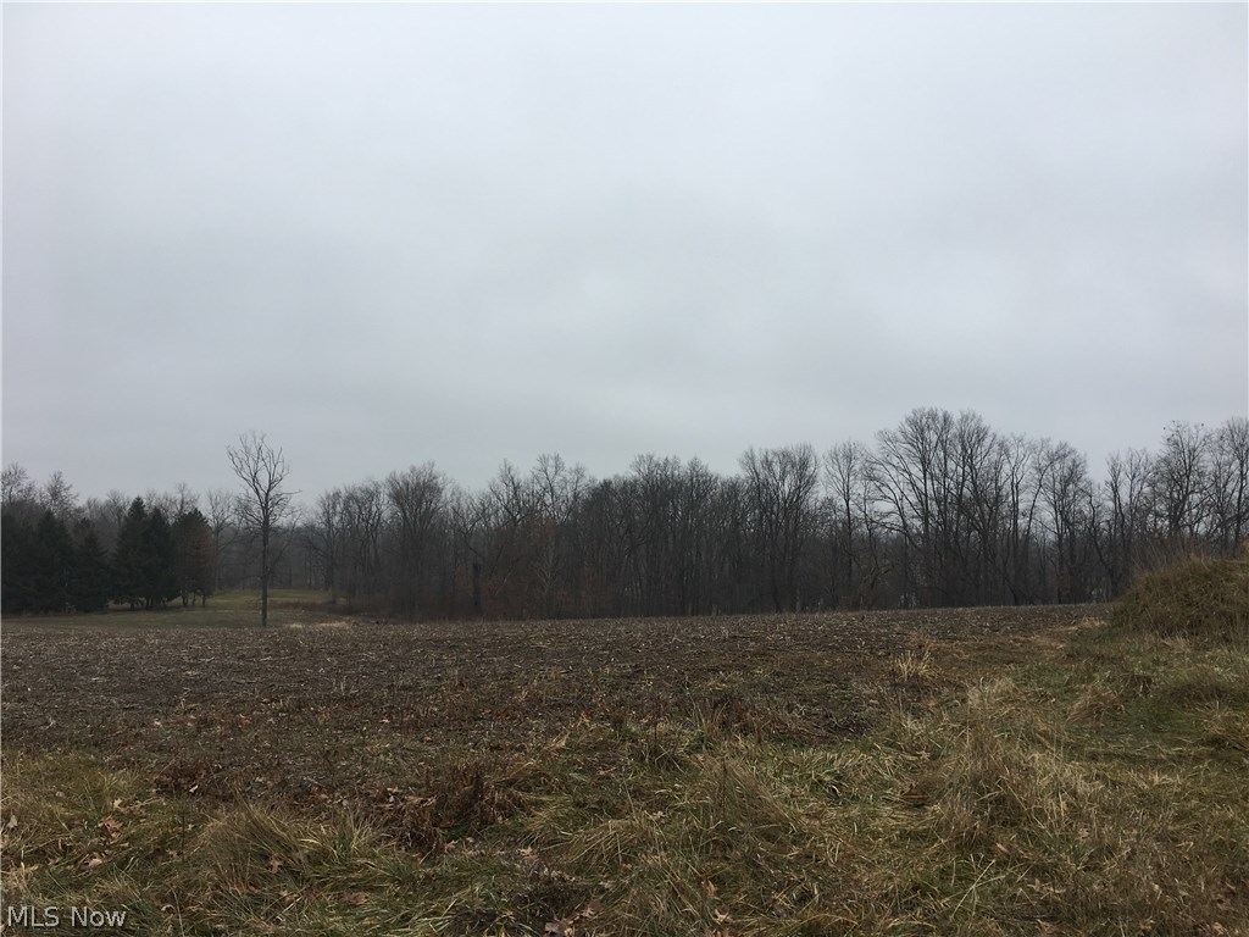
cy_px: 468
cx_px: 624
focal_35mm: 29
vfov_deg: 48.2
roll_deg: -0.8
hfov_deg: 61.7
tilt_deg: +1.6
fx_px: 1046
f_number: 2.2
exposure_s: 1/777
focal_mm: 4.15
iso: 25
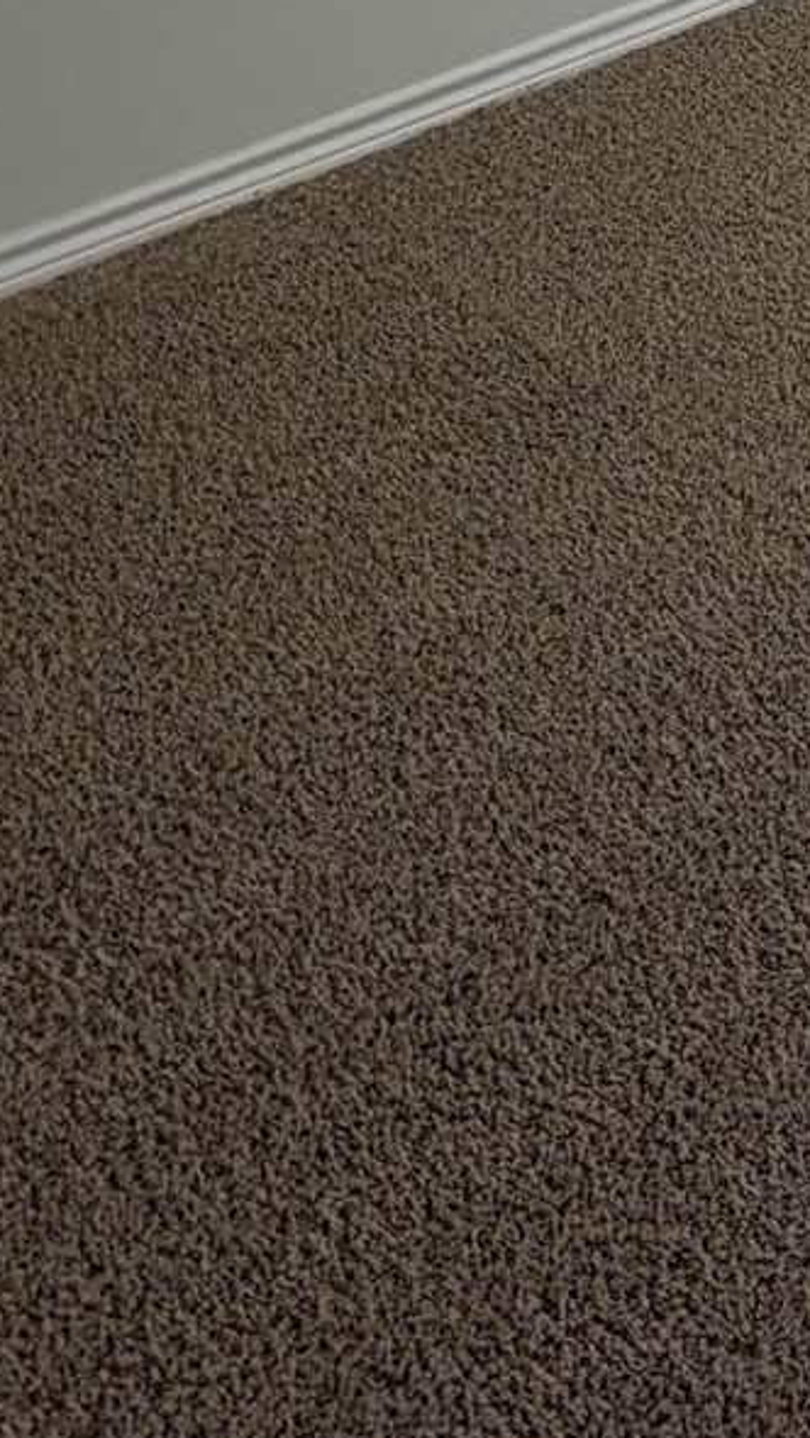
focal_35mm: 53
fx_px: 2021
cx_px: 1544
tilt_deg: -13.8
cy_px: -400
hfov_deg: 17.4
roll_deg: +0.2
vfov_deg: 31.1
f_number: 2.2
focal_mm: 2.22
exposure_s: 1/120
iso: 50
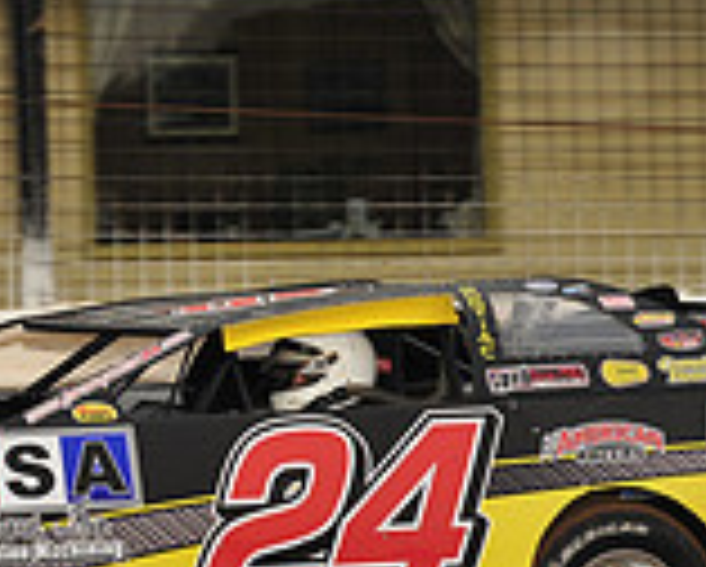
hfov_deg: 5.3
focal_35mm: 364
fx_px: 7615
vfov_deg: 4.3
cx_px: 31
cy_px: 423
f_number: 8
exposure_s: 1/250
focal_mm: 105
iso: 640
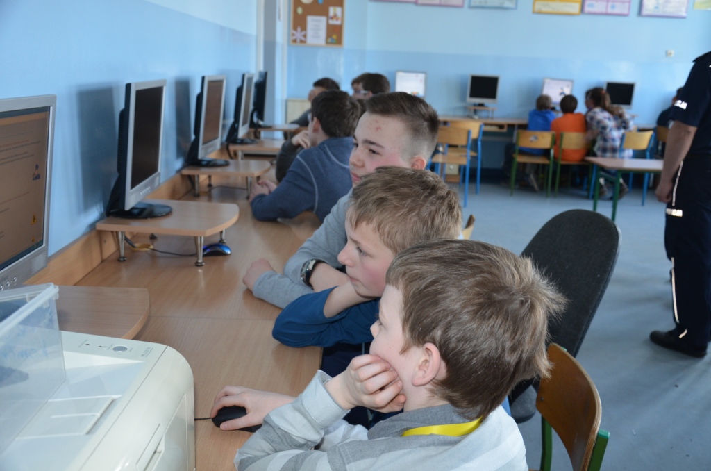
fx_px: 650
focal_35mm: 33
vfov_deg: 39.8
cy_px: 236
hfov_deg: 57.3
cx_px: 356
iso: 800
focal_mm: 22
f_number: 3.8
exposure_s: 1/60
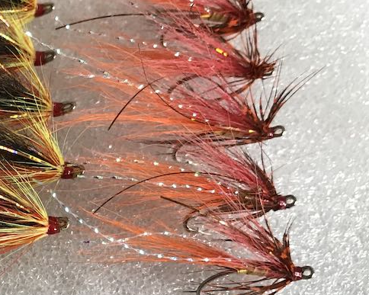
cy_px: 168
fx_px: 863
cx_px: -83
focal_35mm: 79
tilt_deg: -65.0
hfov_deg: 22.2
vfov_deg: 19.4
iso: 32
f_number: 1.8
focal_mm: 3.99
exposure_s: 1/20
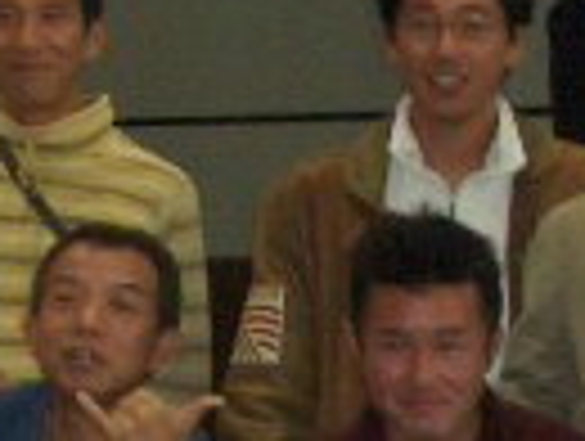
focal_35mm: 241
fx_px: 4080
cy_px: 482
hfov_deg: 8.1
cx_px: -72
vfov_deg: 6.2
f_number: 3.1
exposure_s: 1/60
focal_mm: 8.2
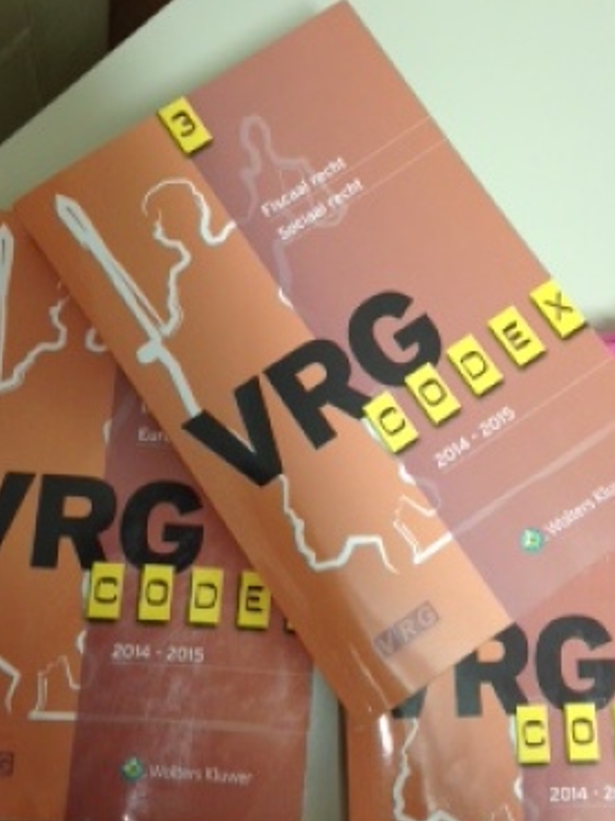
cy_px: 385
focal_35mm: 36
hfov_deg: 39.6
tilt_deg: -80.8
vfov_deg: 51.3
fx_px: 853
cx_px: 293
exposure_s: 1/20
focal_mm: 4.12
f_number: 2.4
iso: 160
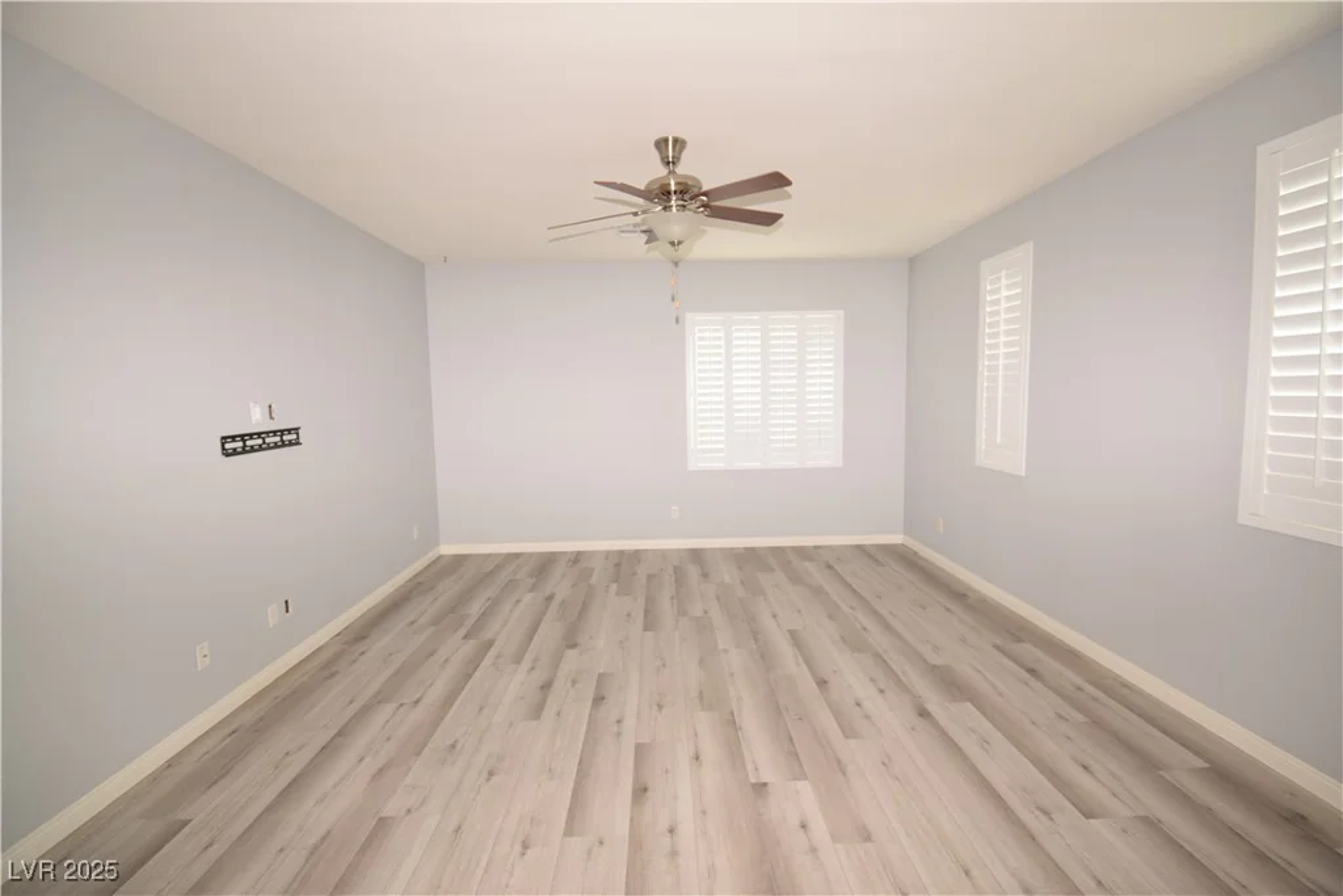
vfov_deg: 77.3
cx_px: 672
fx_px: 560
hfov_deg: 100.4
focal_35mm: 15
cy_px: 448
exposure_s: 1/40
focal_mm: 10
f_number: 5
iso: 400
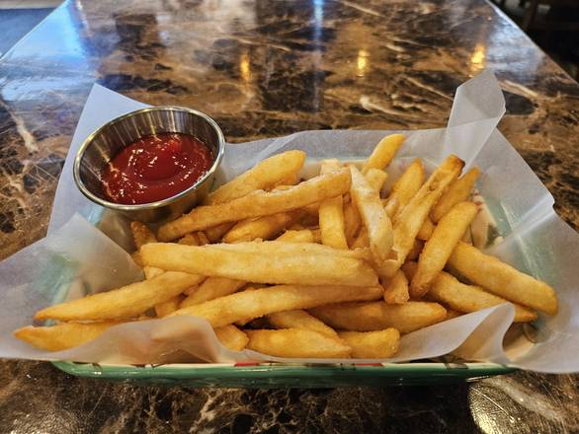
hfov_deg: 71.6
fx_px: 402
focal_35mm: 24
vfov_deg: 56.9
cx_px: 290
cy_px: 217
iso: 500
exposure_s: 1/120
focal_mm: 5
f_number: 1.8
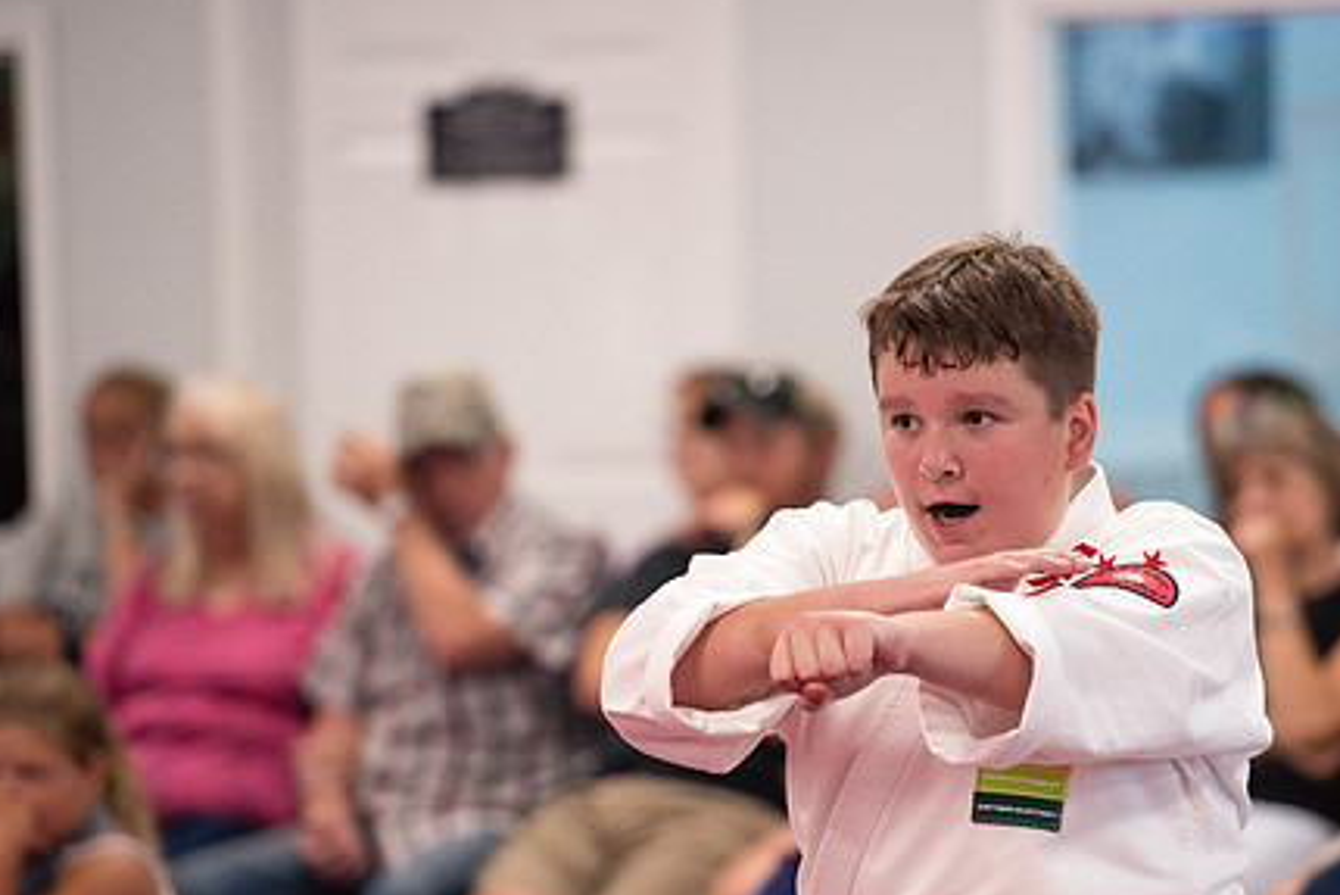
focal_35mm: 270
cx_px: 851
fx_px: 10053
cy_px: 585
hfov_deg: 7.6
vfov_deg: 5.1
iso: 1600
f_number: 3.5
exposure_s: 1/400
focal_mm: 200
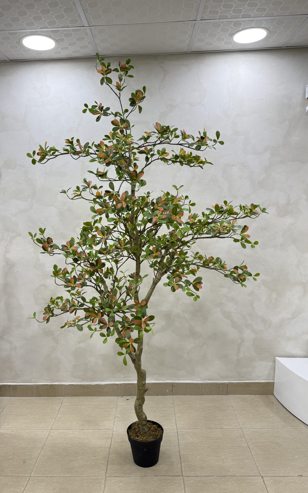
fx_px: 349
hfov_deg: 47.5
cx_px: 134
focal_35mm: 26
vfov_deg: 70.4
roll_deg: +1.6
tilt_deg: -6.3
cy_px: 251
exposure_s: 1/100
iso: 100
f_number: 1.78
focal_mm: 6.76
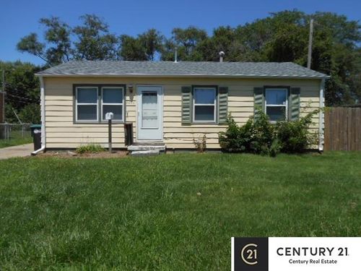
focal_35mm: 29
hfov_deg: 61.7
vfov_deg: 48.2
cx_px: 180
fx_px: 302
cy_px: 136
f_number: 4
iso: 80
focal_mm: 5.2
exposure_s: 1/1000
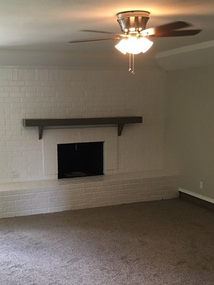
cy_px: 167
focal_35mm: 45
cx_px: 77
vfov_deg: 41.9
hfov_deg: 32.0
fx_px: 371
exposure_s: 1/30
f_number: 2.2
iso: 125
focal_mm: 4.15
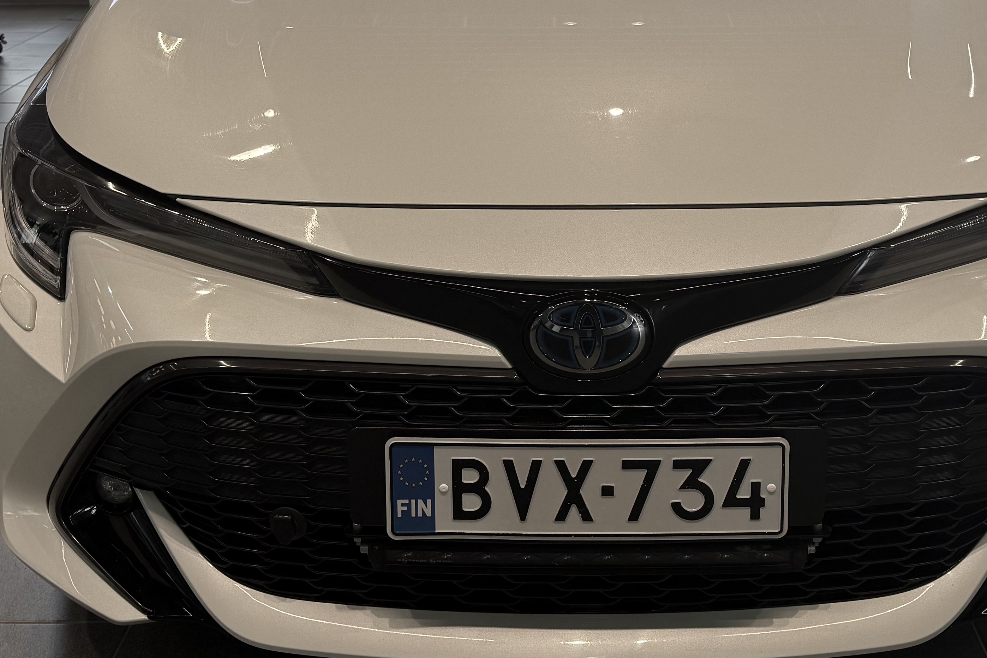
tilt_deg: -15.7
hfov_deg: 38.8
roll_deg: +0.0
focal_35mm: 51
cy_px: 161
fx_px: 1398
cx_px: 579
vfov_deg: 26.1
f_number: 1.78
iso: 100
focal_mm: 6.76
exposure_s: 1/435
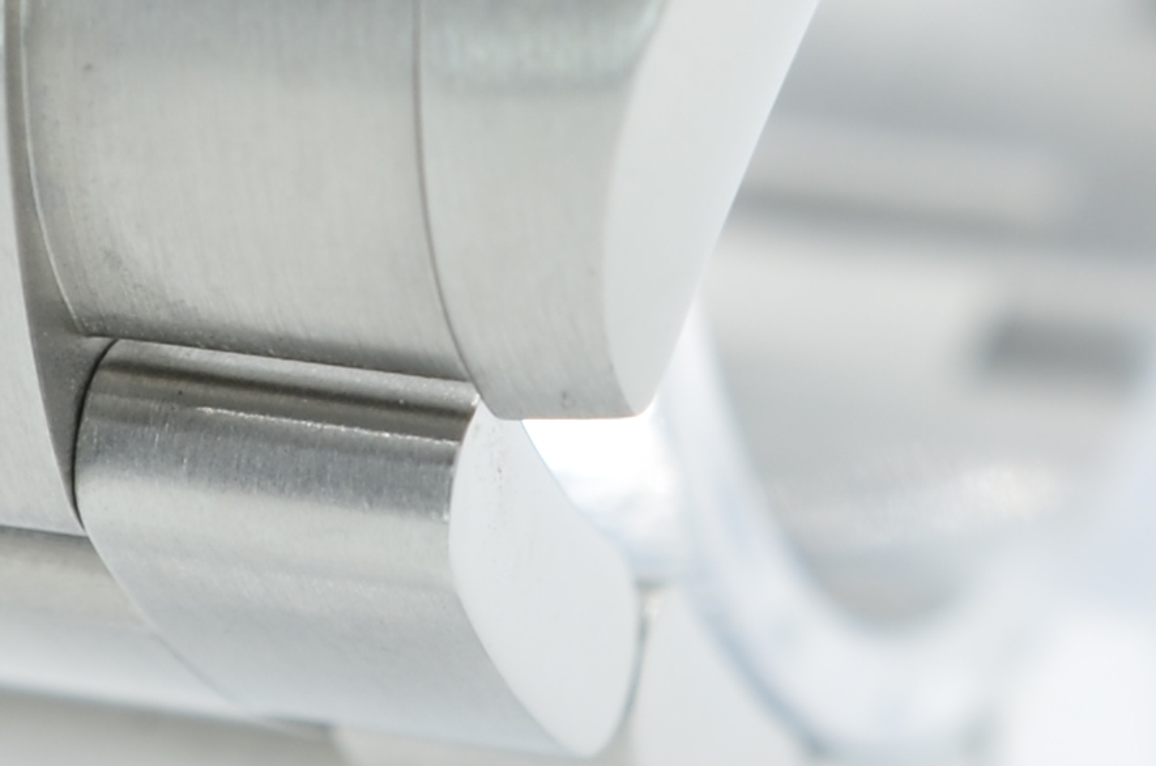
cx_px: 297
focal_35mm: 334
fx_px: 10702
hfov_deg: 6.2
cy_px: -1115
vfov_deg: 4.0
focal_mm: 40
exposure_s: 1/50
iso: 100
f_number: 8
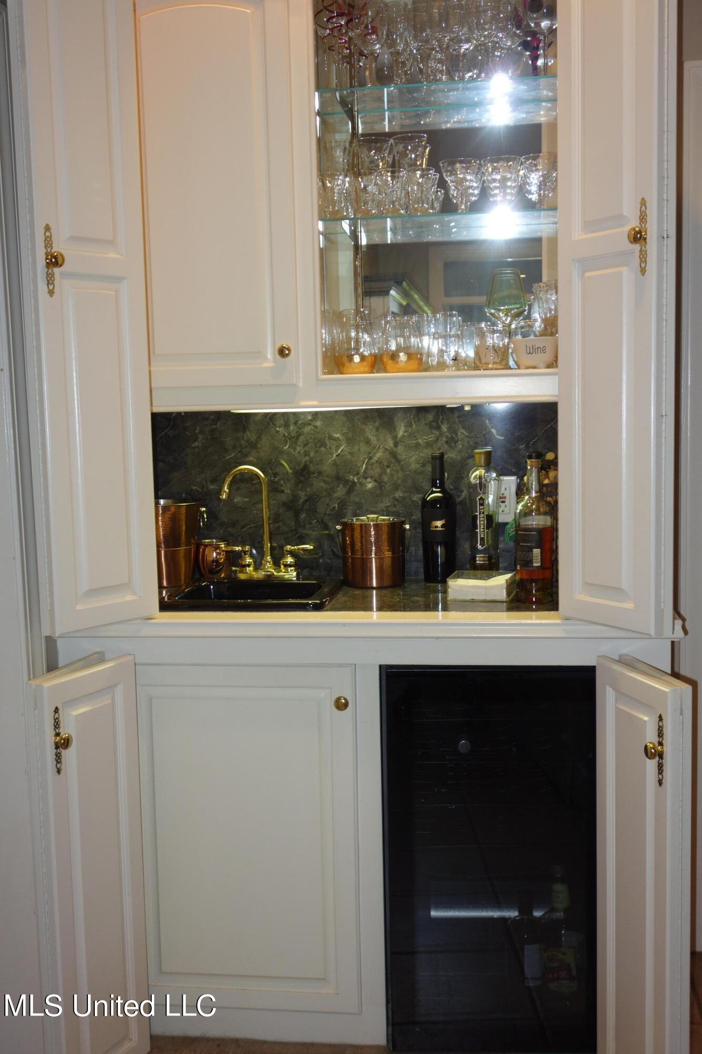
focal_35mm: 40
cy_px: 527
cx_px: 351
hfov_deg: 33.4
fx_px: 1170
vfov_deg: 48.5
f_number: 2.8
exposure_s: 1/50
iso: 200
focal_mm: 14.93
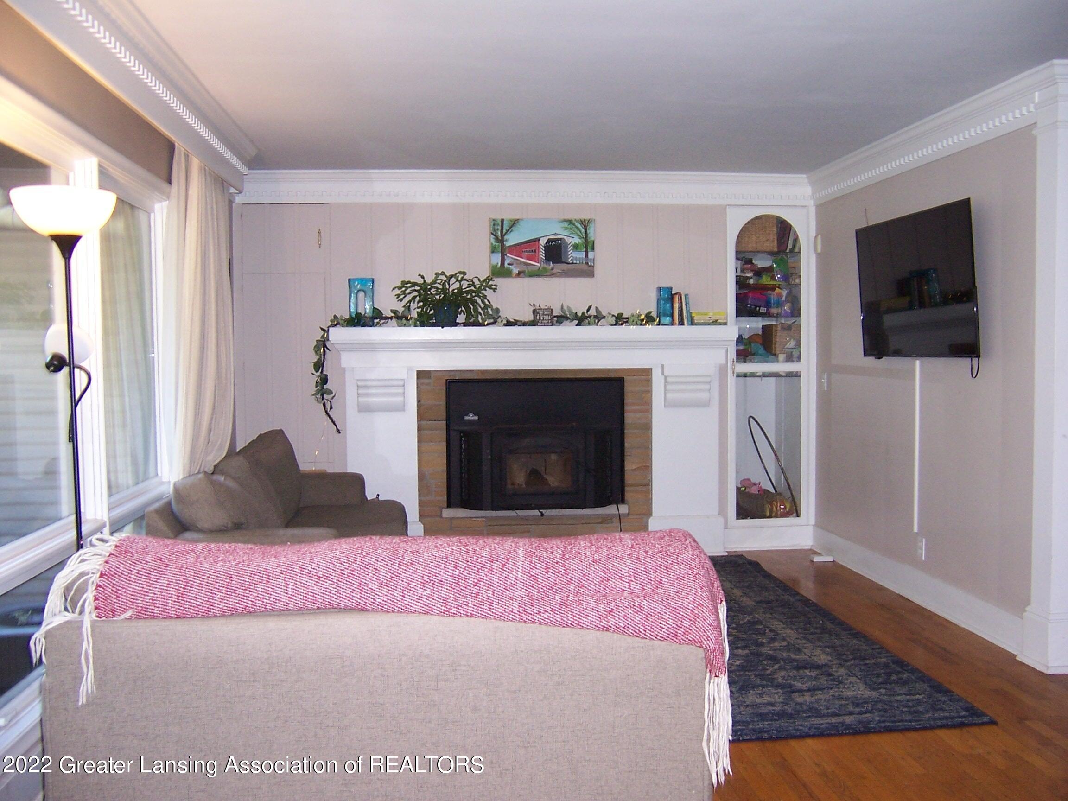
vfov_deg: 42.9
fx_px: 1018
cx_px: 534
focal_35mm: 33
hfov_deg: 55.4
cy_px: 400
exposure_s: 1/60
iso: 140
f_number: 2.8
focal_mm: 5.5
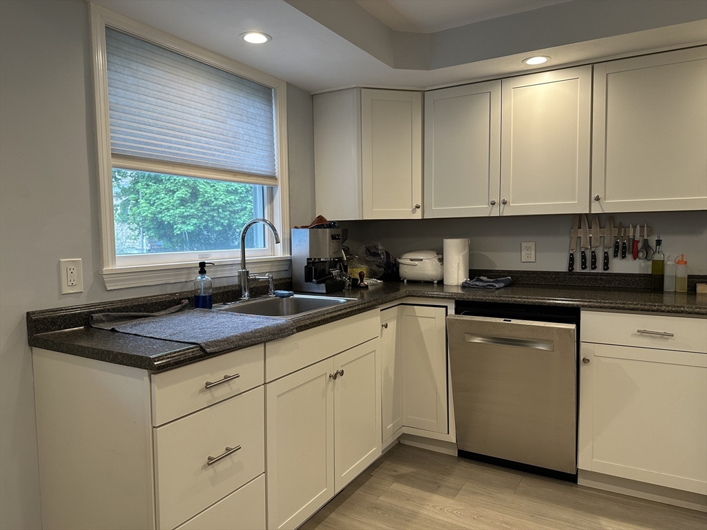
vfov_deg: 56.8
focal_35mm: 24
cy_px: 265
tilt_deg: -3.9
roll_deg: +1.1
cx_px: 354
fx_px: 490
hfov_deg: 71.6
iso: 160
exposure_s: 1/120
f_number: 1.78
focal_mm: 6.86
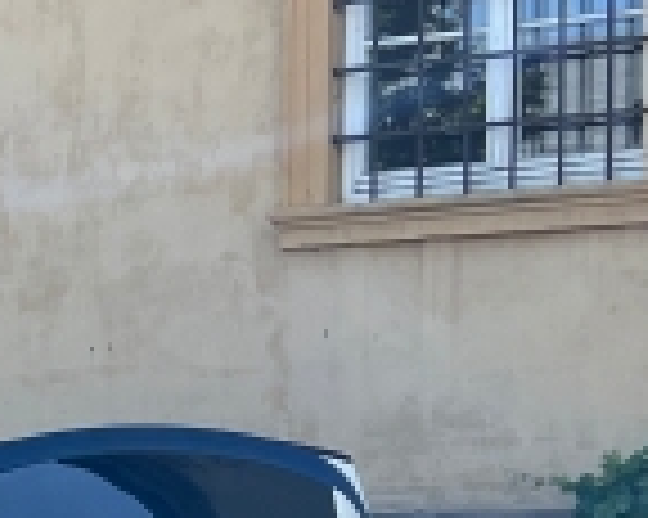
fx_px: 3469
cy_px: 577
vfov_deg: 8.5
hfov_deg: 10.0
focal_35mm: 181
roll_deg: -0.2
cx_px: -616
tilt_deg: +1.7
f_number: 1.5
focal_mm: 5.7
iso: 50
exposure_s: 1/803
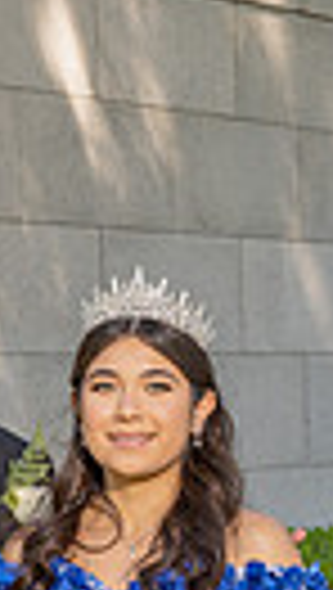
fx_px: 3004
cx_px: 138
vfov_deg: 11.0
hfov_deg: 6.3
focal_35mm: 192
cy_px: 748
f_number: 4.5
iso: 64
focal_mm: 35.7
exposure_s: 1/125
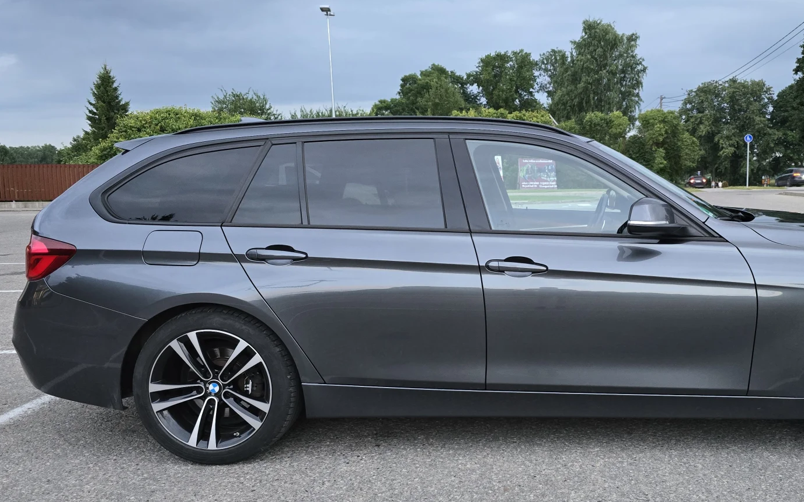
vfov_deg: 37.2
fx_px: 745
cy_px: 275
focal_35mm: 34
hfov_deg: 55.6
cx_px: 532
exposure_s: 1/100
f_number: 1.7
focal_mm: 6.3
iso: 800
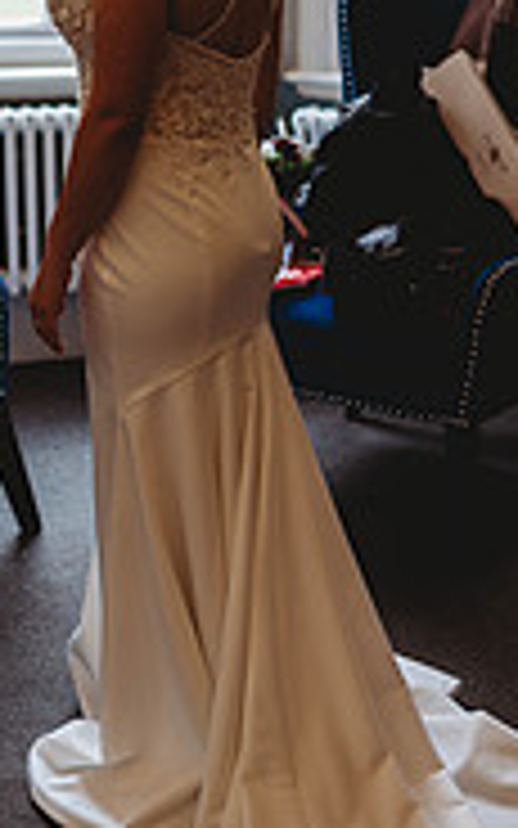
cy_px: 288
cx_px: 331
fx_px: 1965
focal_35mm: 87
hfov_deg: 15.0
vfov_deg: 23.7
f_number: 1.8
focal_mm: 35
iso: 220
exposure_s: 1/160
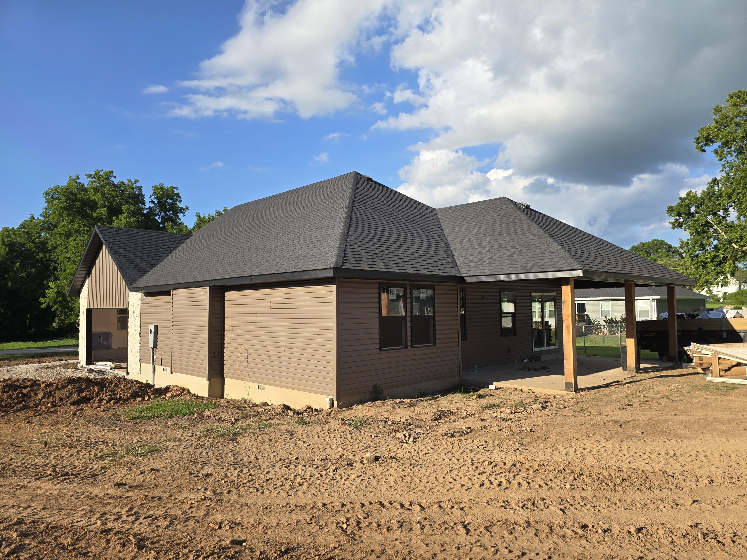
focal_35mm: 23
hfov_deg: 73.9
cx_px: 374
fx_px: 496
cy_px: 280
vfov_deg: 58.9
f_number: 1.7
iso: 12
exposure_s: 1/585
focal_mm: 6.3
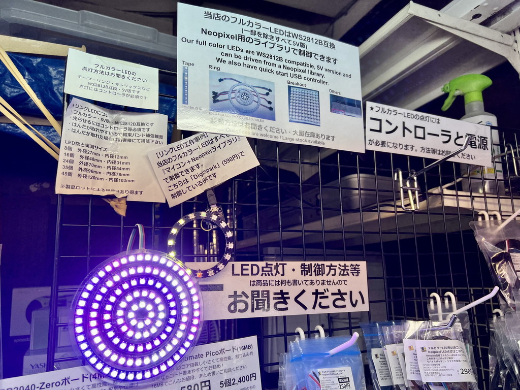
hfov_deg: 67.3
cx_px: 260
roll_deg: +1.9
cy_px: 195
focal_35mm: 26
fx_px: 391
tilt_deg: +10.9
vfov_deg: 53.1
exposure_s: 1/102
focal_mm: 5.7
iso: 32
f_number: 1.5
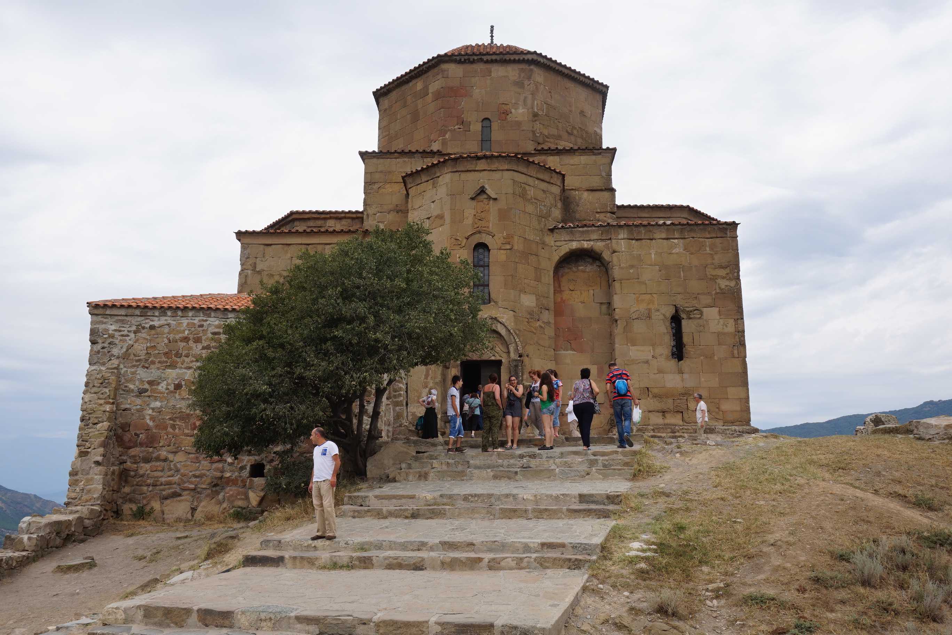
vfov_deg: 43.6
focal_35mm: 30
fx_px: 793
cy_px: 318
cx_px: 476
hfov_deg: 61.9
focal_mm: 20
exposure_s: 1/80
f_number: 14
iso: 100
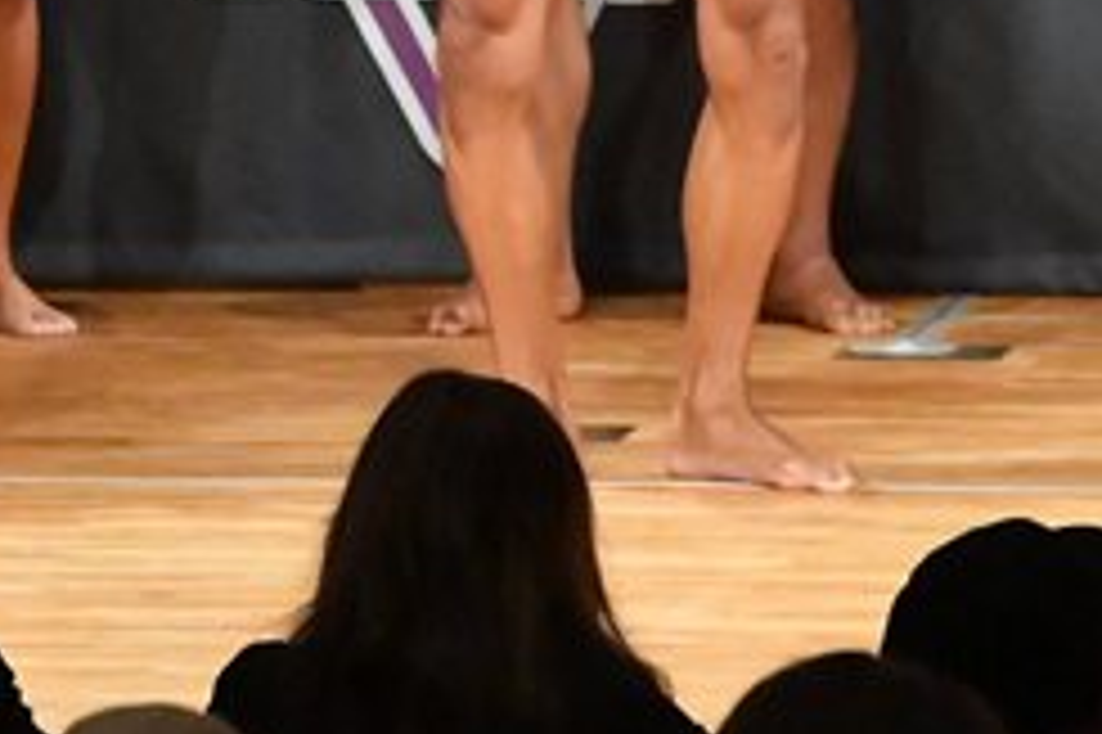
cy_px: -207
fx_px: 21780
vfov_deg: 1.9
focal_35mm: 712
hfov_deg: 2.9
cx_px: -313
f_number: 5.6
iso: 14400
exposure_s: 1/400
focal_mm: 150
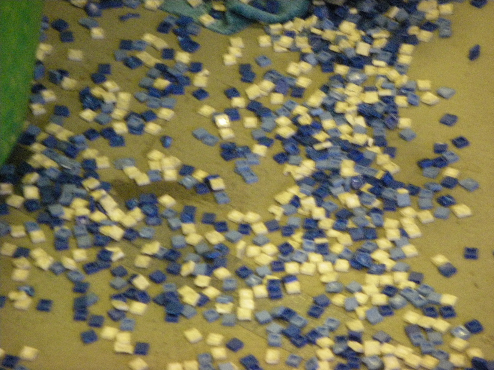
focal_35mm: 266
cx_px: 247
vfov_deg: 5.6
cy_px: 185
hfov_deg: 7.4
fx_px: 3796
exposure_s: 1/10
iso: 800
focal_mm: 44.1
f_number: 5.4
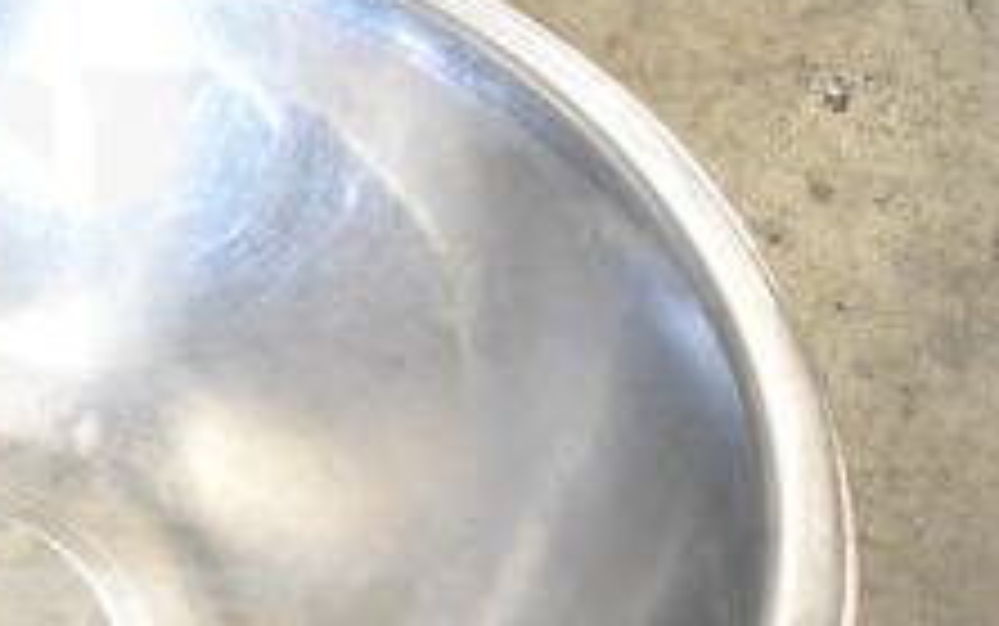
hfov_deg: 22.6
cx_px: -202
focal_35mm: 84
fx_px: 2288
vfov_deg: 15.5
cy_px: 426
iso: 1600
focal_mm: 20
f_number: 3.5
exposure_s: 1/30
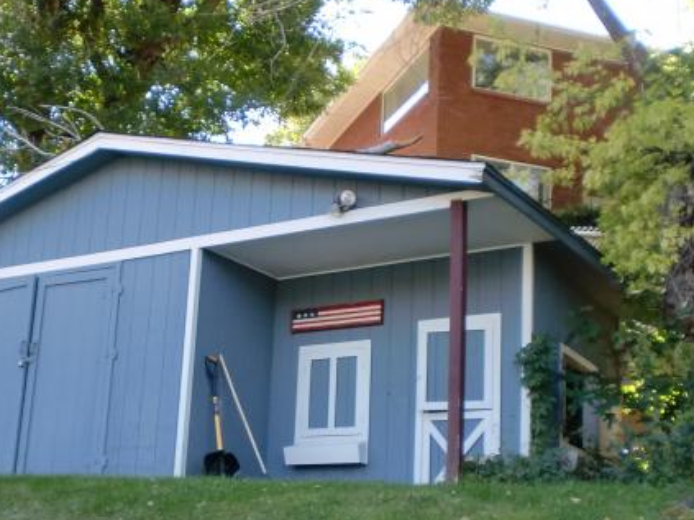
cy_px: 343
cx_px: 253
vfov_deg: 27.4
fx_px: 1062
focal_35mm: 53
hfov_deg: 35.9
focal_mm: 6.3
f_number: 3.1
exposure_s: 1/250
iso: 160
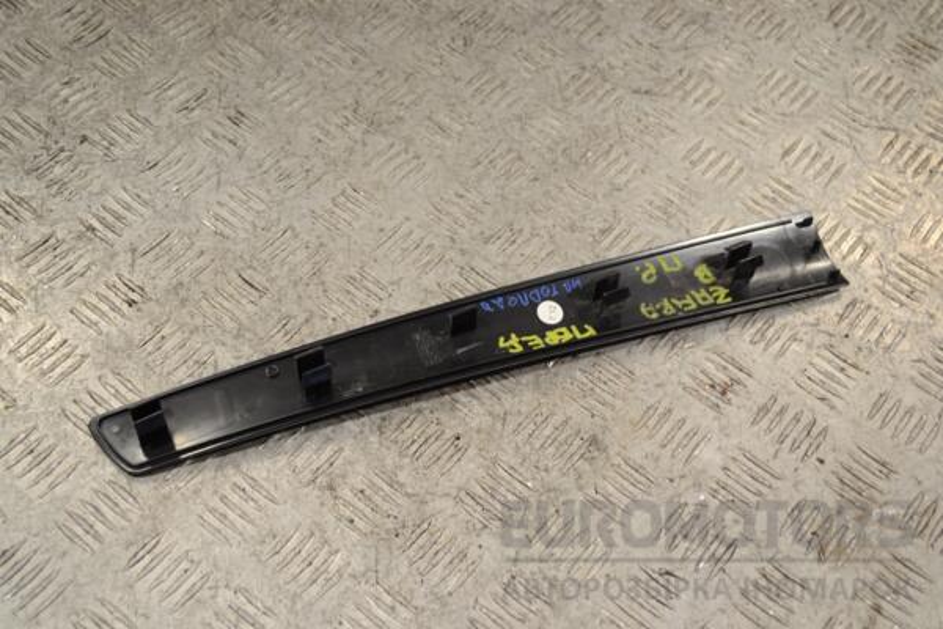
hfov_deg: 41.1
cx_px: 472
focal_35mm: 48
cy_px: 314
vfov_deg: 28.1
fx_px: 1257
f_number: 4.8
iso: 100
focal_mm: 32
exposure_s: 1/30
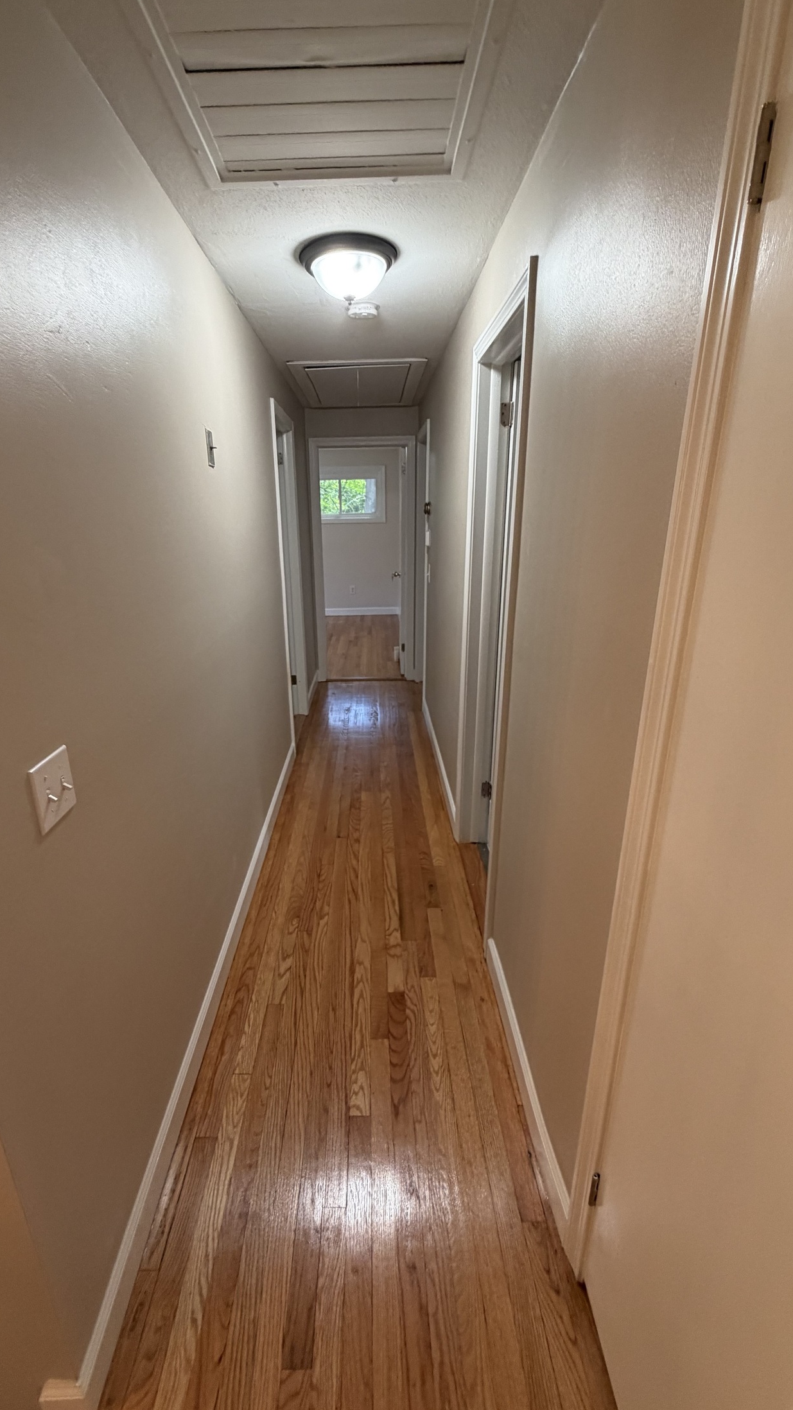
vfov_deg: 99.4
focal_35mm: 16
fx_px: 598
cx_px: 367
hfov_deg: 67.0
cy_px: 722
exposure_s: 1/60
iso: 200
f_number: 2.2
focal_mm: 2.22
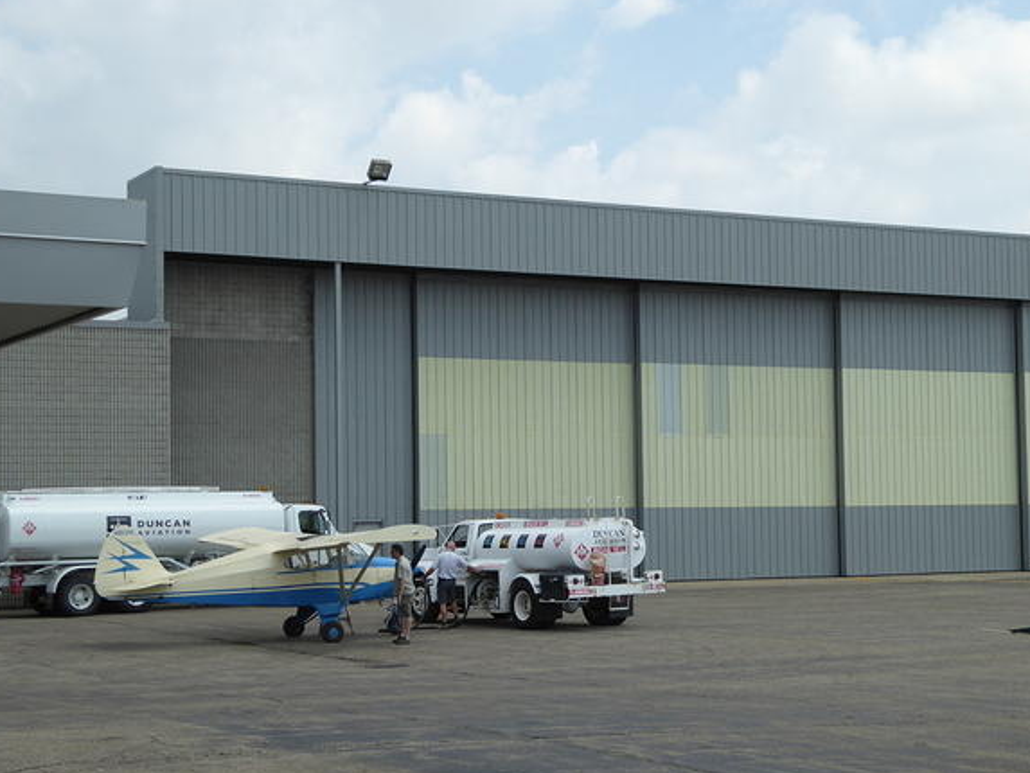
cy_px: 424
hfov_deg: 29.0
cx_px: 525
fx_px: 1994
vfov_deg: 21.9
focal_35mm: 67
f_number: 4.2
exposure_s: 1/640
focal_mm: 10.3
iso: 100
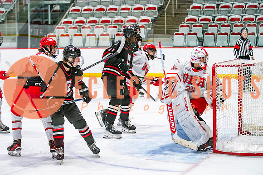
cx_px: 130
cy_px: 83
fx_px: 788
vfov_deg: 12.7
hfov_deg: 19.0
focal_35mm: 108
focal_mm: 88
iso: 800
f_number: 2.8
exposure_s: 1/640
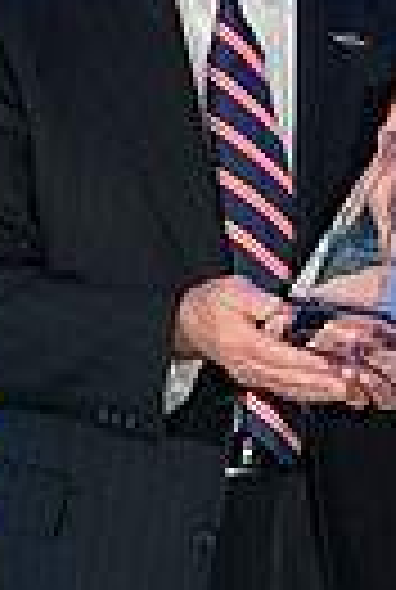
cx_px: 392
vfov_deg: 5.4
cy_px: 252
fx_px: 6302
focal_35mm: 384
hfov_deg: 3.6
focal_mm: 75
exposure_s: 1/125
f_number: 4
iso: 10000
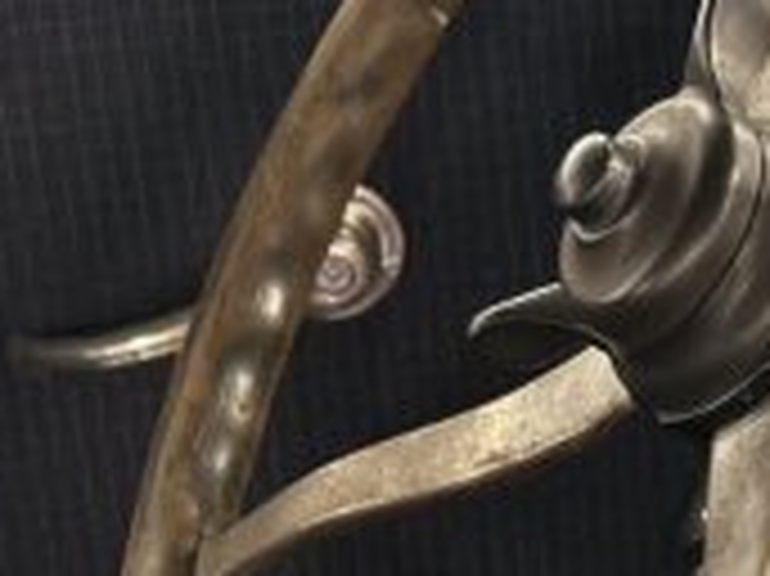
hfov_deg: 10.8
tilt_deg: -30.9
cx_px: 941
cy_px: 612
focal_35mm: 180
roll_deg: +3.6
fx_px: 4001
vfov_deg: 8.2
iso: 800
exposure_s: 1/25
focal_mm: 6.86
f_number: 1.78
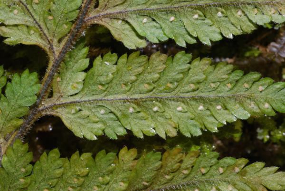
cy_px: 96
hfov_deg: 19.4
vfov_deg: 13.1
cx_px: 142
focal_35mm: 105
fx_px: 832
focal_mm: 70
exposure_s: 1/60
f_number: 22
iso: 200
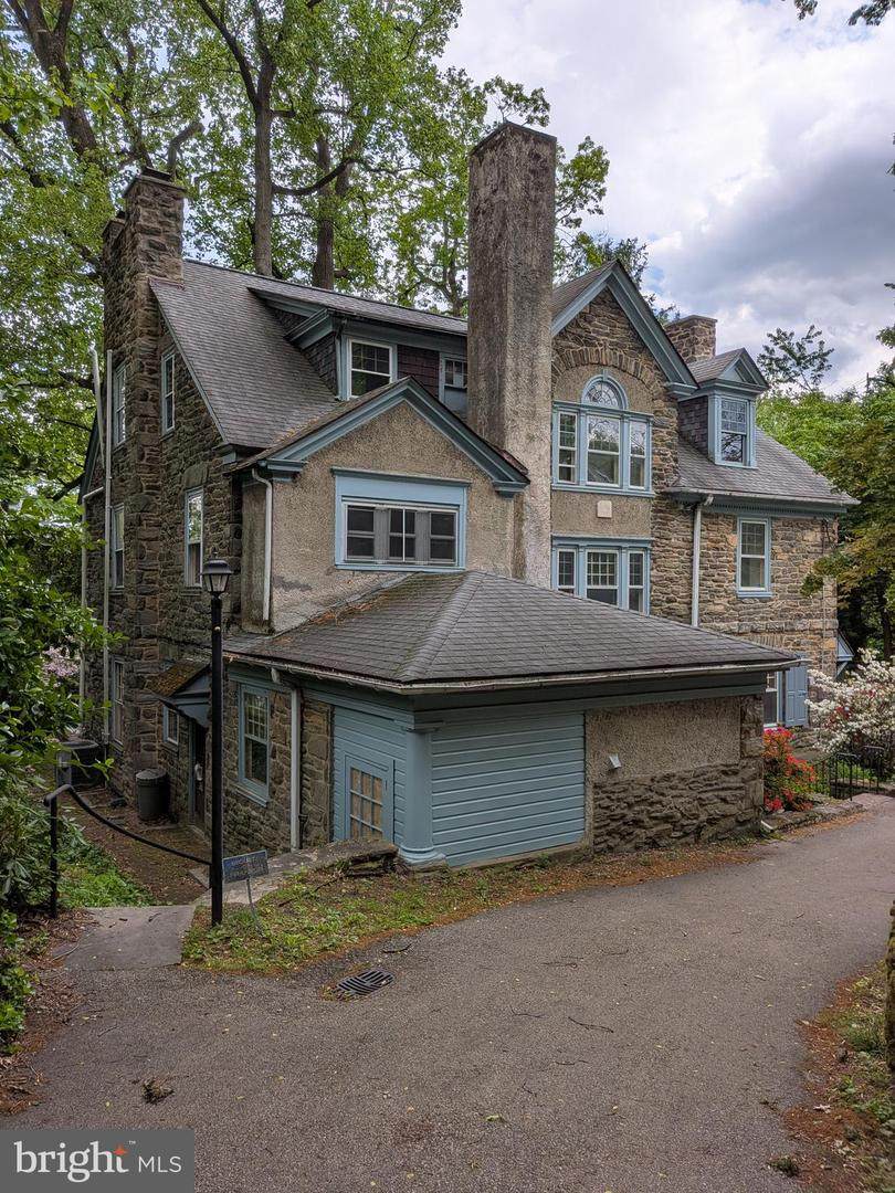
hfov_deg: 56.8
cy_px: 596
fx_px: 827
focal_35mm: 24
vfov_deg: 71.6
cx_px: 448
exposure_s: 1/1098
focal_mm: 4.53
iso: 27
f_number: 1.7
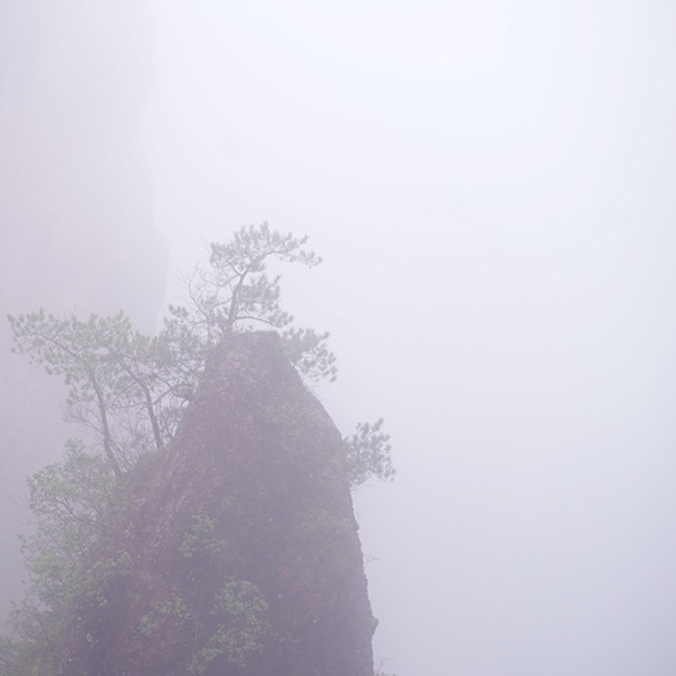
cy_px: 431
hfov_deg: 14.7
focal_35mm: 117
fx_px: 2585
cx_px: 49
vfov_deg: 14.9
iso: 320
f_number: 5.6
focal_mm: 70
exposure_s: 1/100
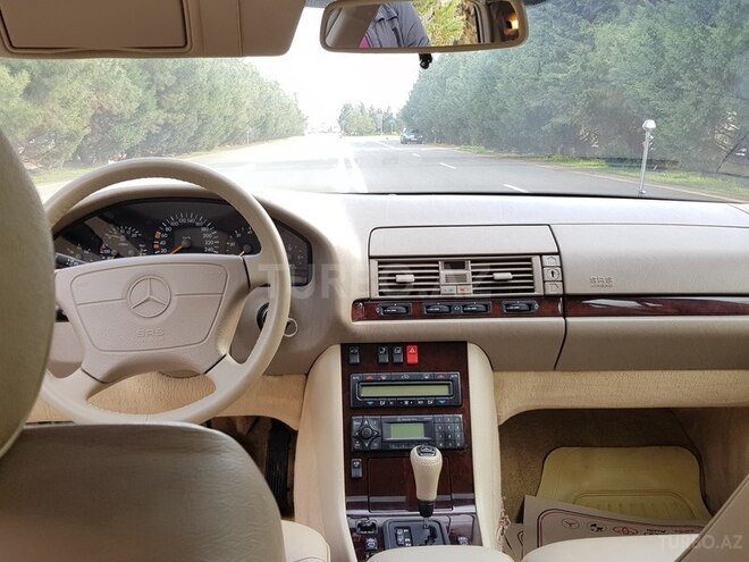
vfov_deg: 53.1
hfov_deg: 67.3
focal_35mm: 26
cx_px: 374
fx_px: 563
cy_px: 281
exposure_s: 1/95
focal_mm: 4.2
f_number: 1.7
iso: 40
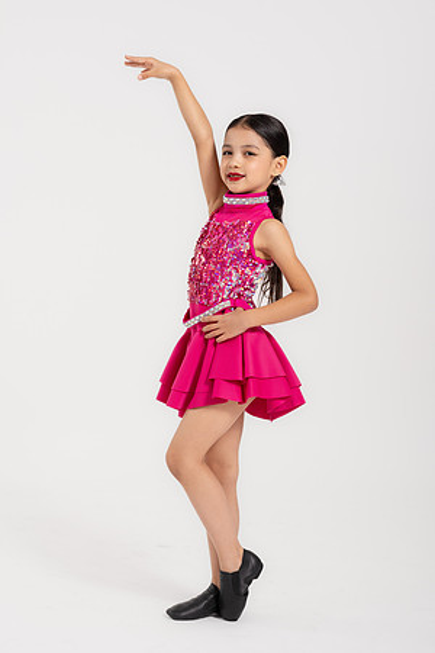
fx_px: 1269
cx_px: 218
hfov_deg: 19.5
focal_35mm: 70
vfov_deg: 28.8
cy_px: 326
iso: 400
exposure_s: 1/160
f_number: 10
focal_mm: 70
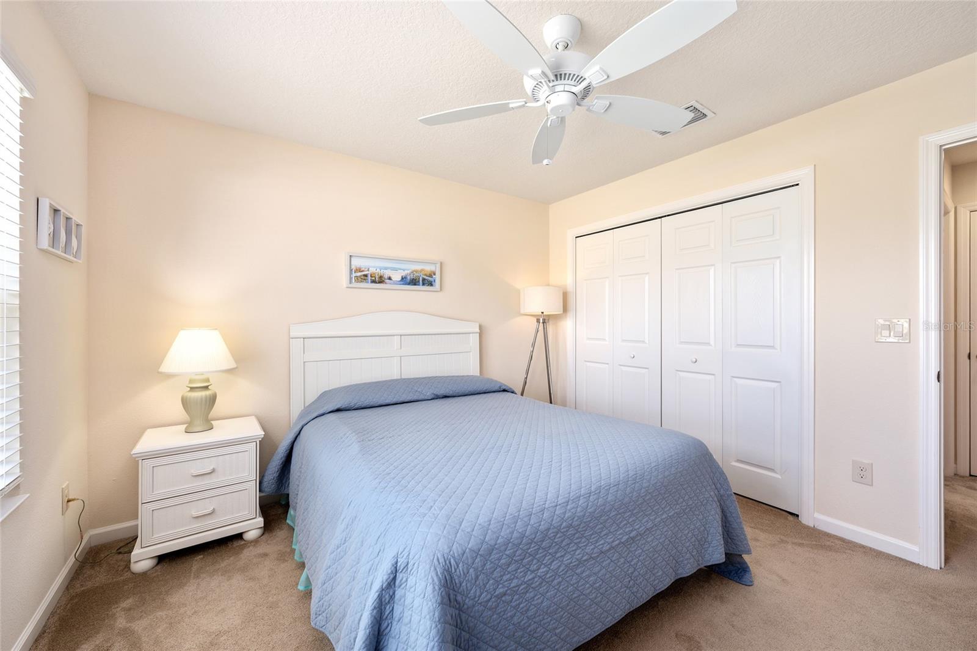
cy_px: 326
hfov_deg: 104.3
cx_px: 488
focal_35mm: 14
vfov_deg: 81.2
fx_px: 380
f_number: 7.1
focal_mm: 14
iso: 100
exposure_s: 1/13
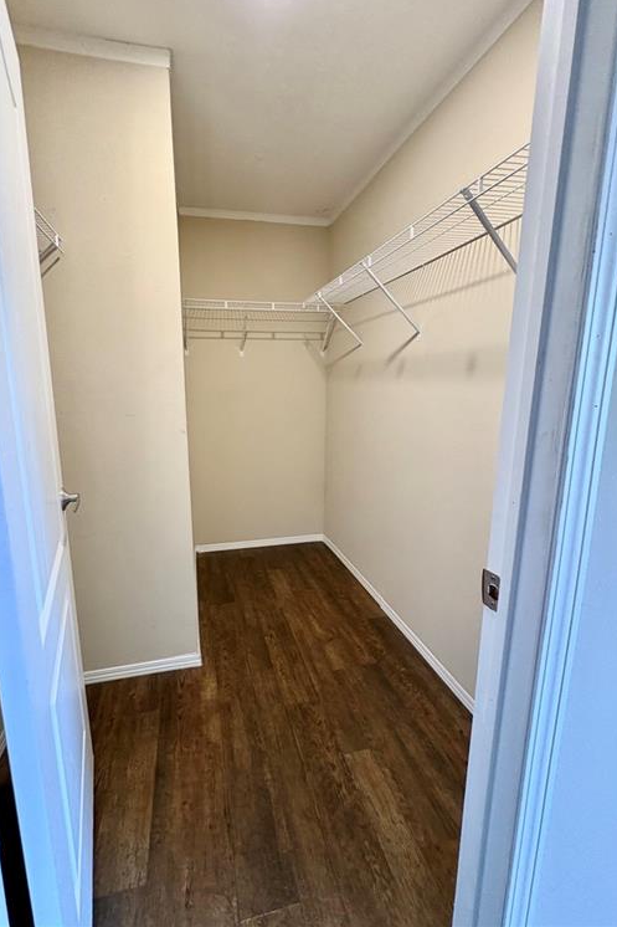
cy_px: 451
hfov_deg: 77.0
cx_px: 274
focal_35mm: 15
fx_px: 386
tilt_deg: -9.5
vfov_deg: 100.4
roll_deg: -0.2
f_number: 2.2
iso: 250
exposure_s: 1/60
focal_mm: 2.22
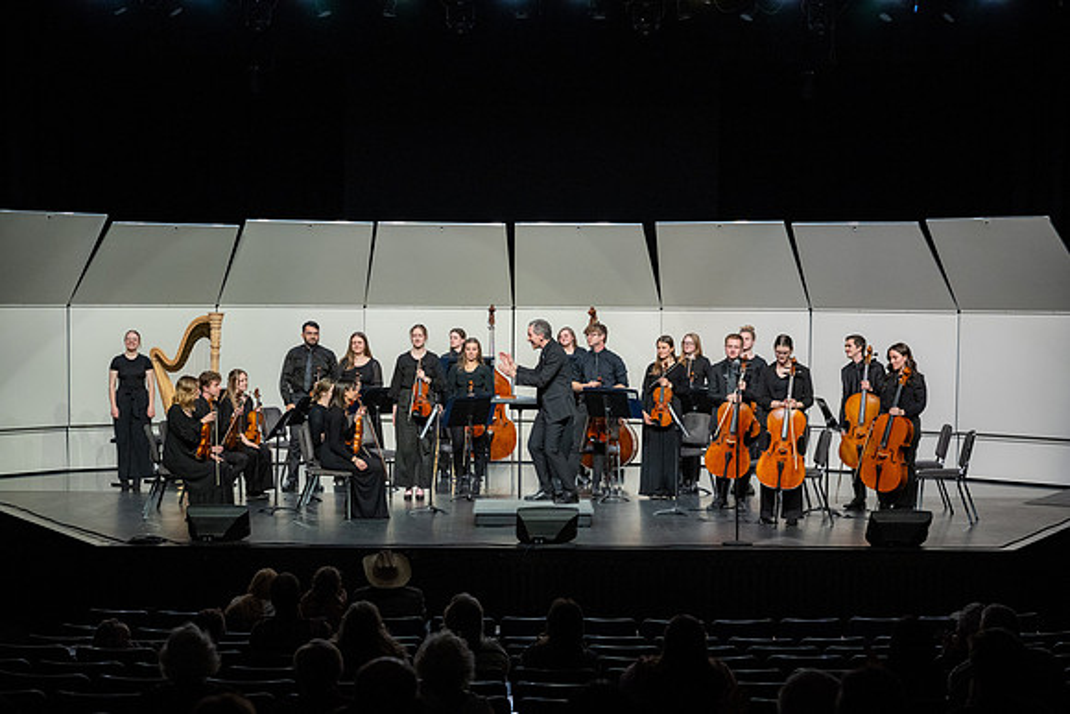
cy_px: 357
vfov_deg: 21.9
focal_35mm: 62
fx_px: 1843
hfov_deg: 32.4
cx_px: 535
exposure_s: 1/320
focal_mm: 62
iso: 2000
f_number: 4.5
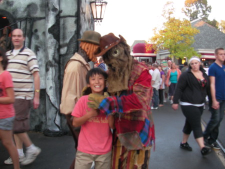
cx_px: 112
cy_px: 84
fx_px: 267
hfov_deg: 45.8
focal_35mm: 41
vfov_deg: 35.2
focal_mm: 6.3
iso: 81
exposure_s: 1/32
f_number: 3.5
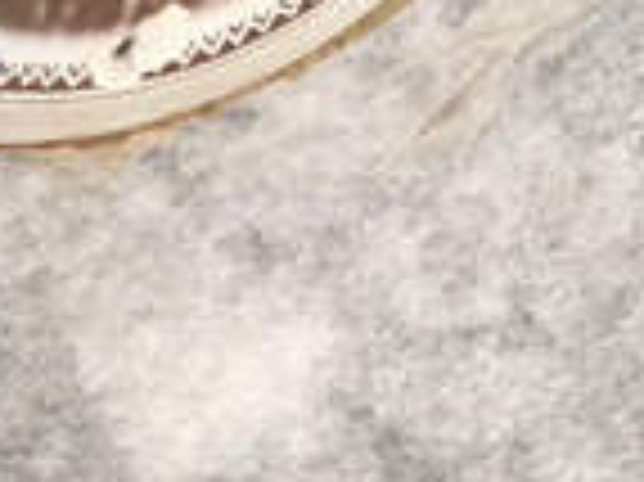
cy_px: 946
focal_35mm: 140
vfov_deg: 9.9
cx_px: -423
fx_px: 2602
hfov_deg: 13.1
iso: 194
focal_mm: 4.76
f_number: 1.69
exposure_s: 1/100
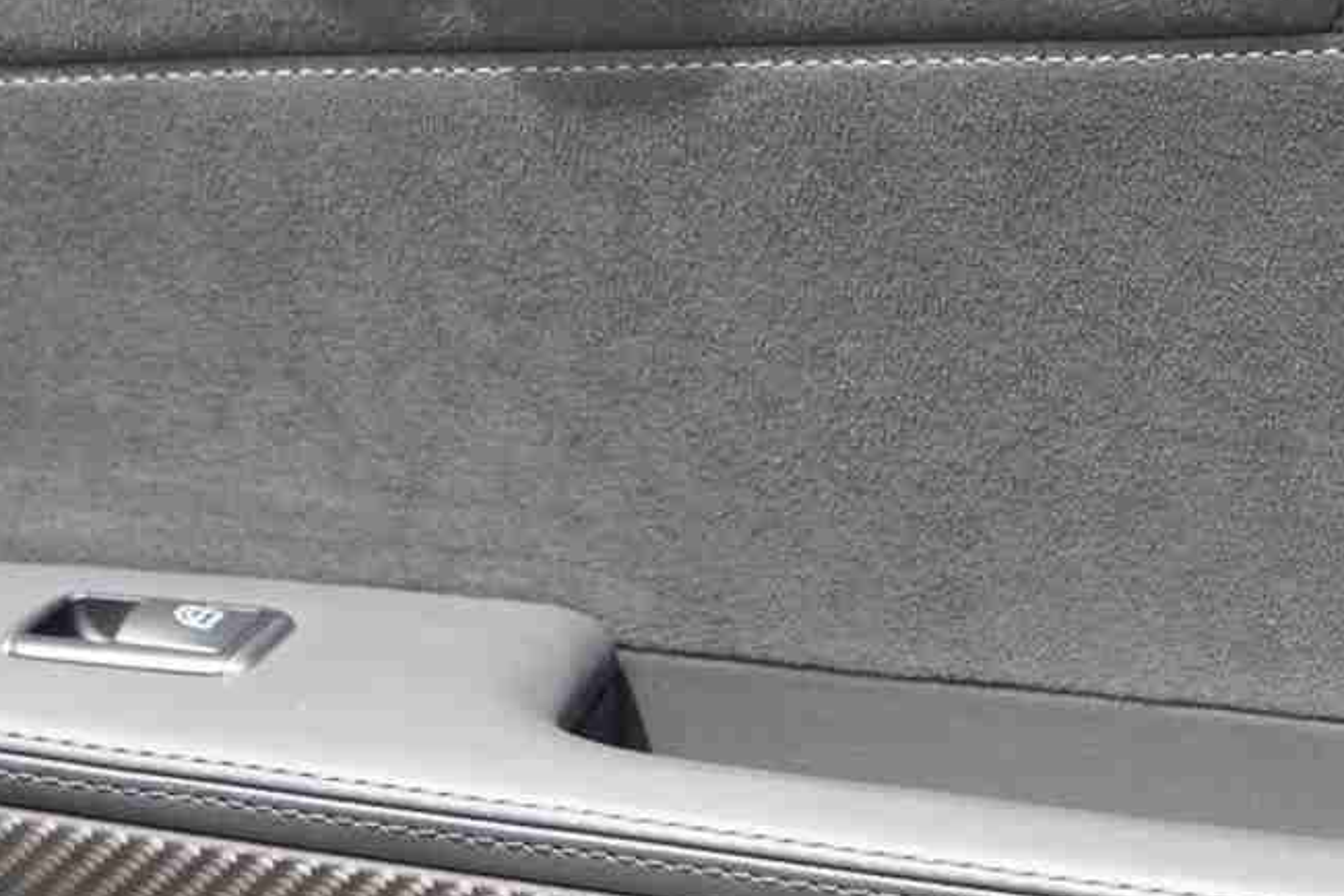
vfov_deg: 12.0
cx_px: 541
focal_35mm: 112
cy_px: -157
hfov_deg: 18.2
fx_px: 4181
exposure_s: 1/60
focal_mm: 30
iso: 100
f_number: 4
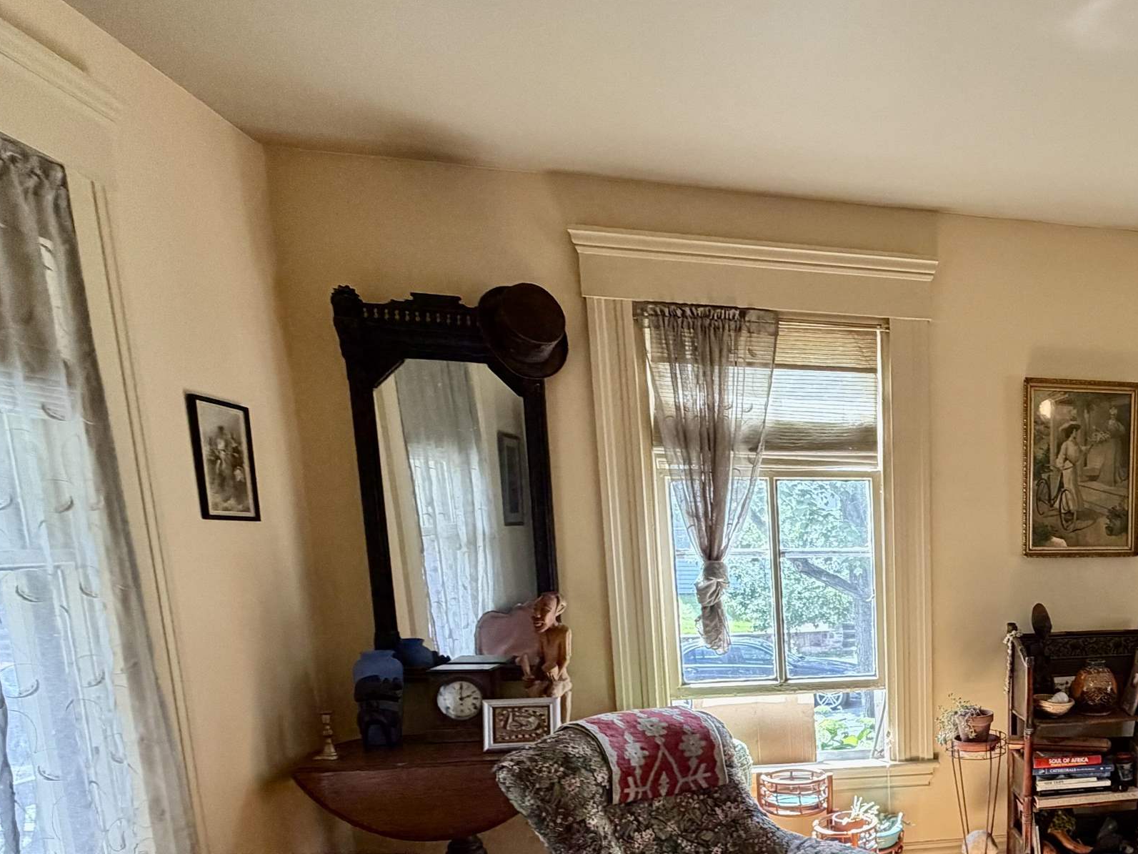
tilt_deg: -9.8
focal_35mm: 27
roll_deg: +0.0
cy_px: 671
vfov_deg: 48.7
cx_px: 1020
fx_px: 888
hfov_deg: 56.5
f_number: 2.2
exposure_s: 1/120
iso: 320
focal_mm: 2.22
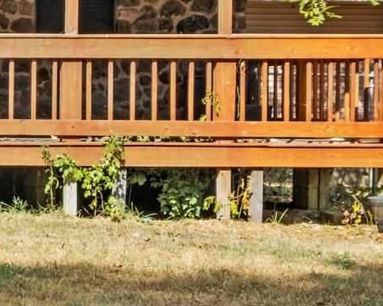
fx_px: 1507
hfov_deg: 12.7
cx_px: -382
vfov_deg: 11.6
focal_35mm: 133
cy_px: 120
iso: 200
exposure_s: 1/30
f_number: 8
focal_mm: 17.4
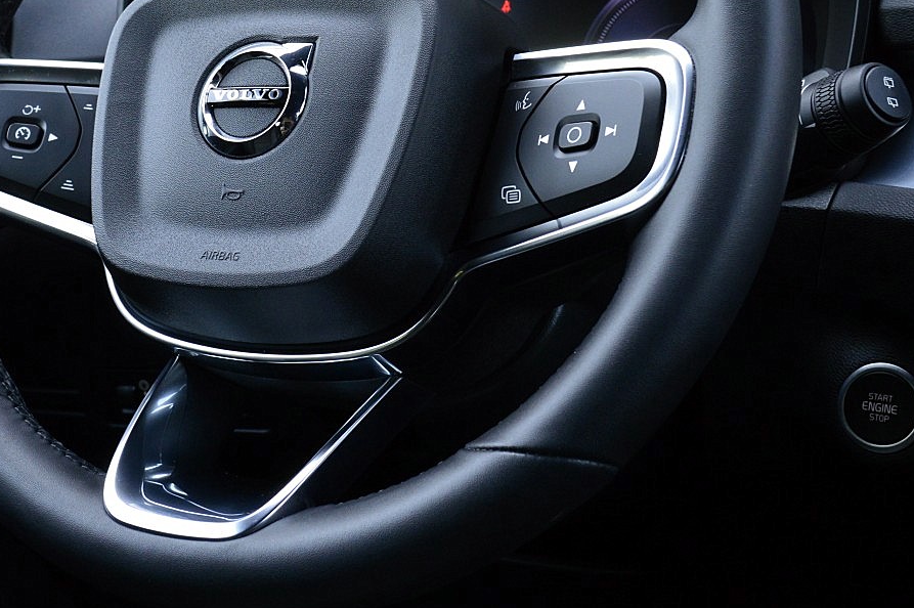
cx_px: 282
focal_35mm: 60
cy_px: 141
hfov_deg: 33.0
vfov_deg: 22.3
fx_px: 1522
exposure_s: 1/60
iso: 800
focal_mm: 22
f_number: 7.1
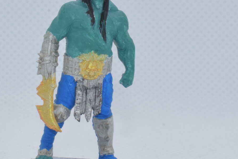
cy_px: 39
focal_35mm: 170
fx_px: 1123
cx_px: 90
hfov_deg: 12.1
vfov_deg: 8.1
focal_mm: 40
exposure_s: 1/125
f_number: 20
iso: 800
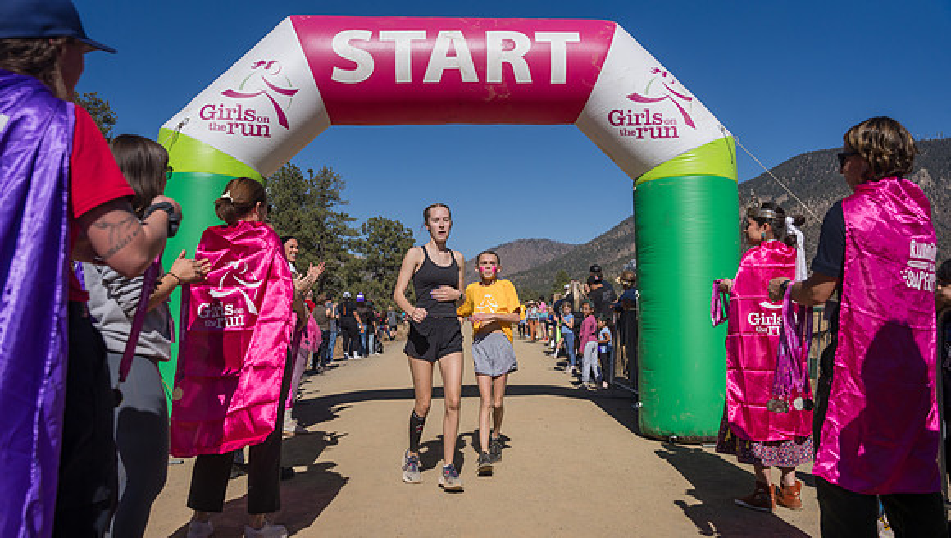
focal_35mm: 31
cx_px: 476
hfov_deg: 62.3
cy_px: 296
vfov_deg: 37.7
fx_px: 787
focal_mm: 29.8
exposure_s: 1/8000
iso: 320
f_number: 4
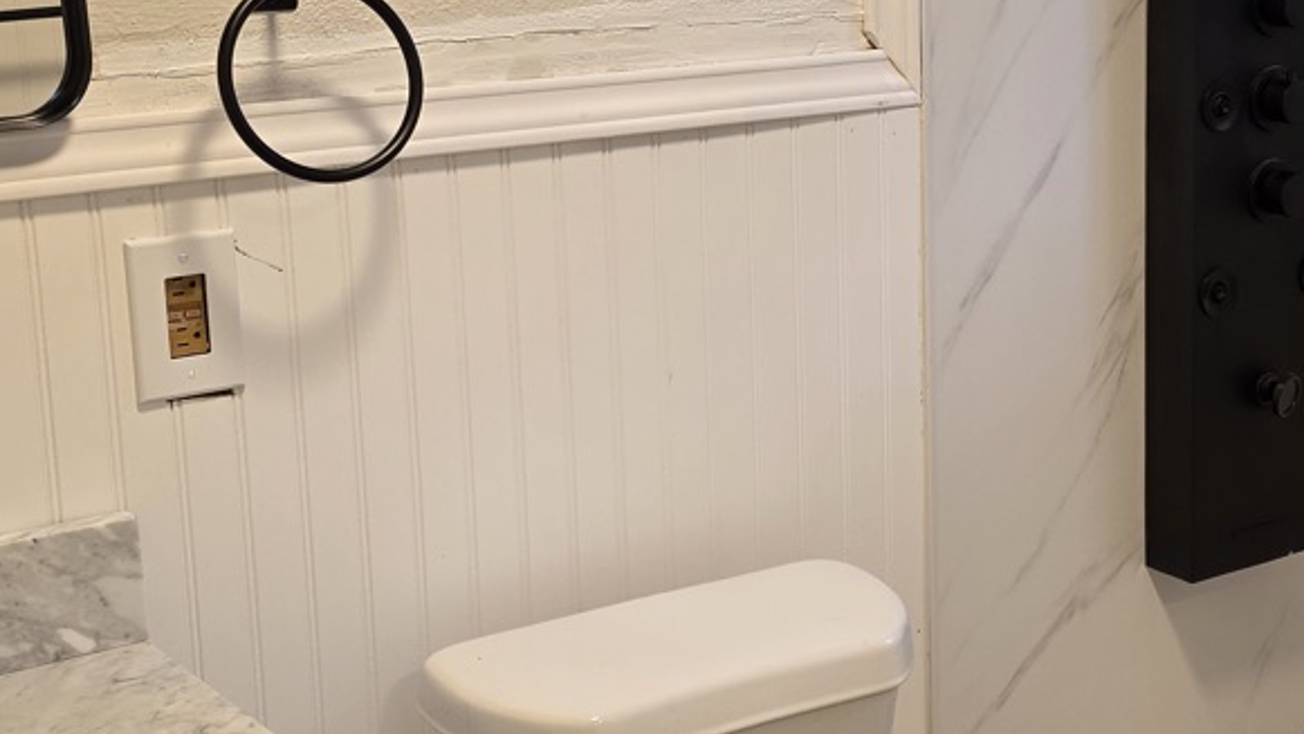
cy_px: 312
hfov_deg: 30.2
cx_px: 931
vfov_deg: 17.5
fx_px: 2386
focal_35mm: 69
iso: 160
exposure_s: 1/120
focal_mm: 6.25
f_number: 1.7
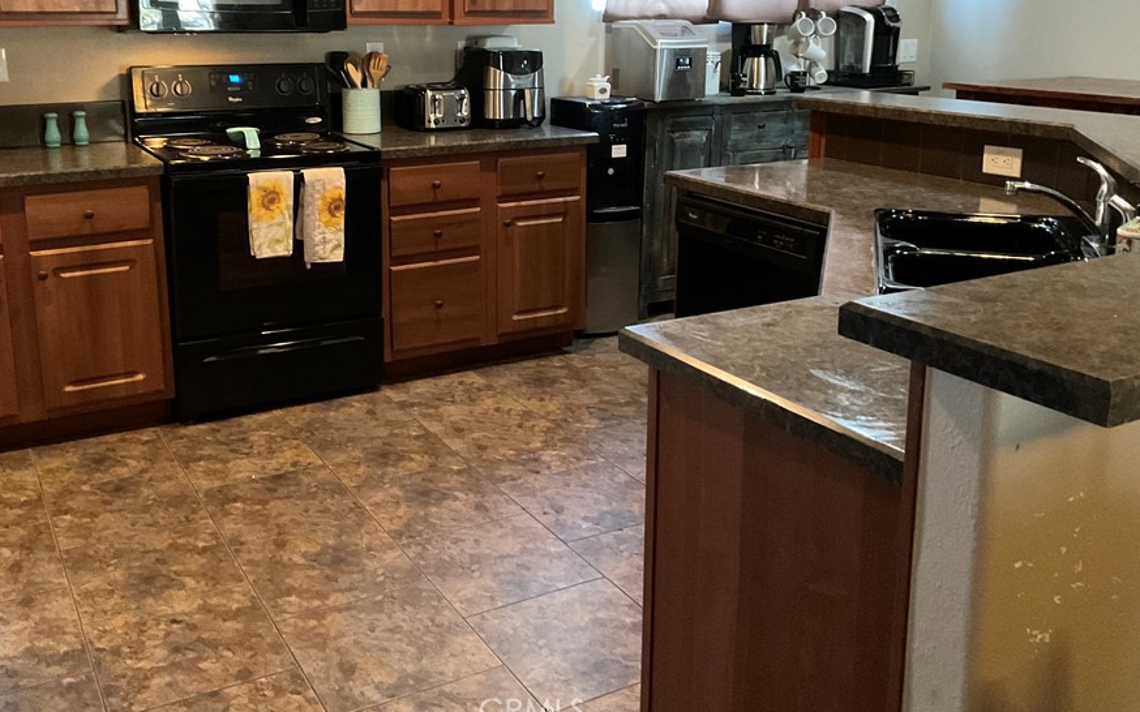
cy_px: 228
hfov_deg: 53.9
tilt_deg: -12.6
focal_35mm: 36
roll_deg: -0.3
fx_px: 1118
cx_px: 496
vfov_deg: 34.9
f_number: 1.8
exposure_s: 1/24
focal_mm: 3
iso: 500
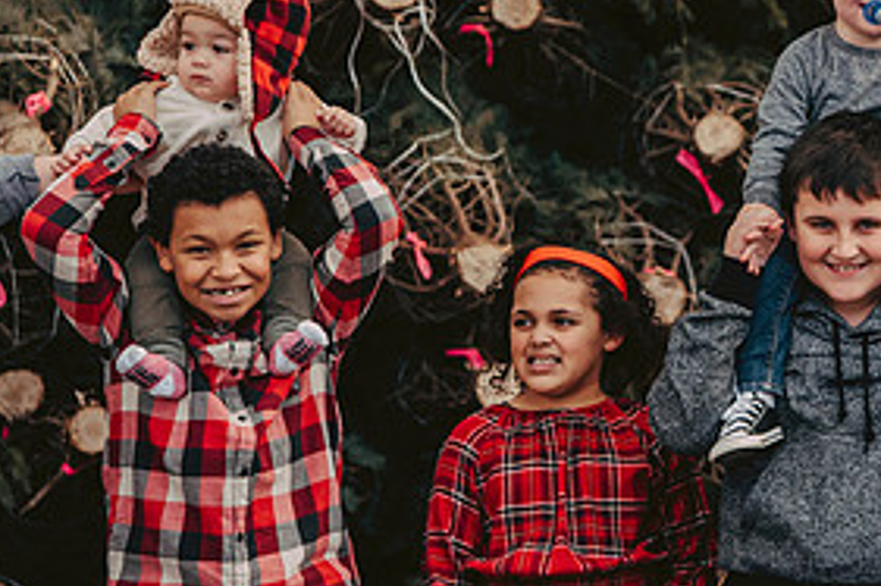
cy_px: 280
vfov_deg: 3.8
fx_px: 8829
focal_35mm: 361
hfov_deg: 5.7
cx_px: 818
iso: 800
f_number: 4.5
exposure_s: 1/800
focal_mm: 175
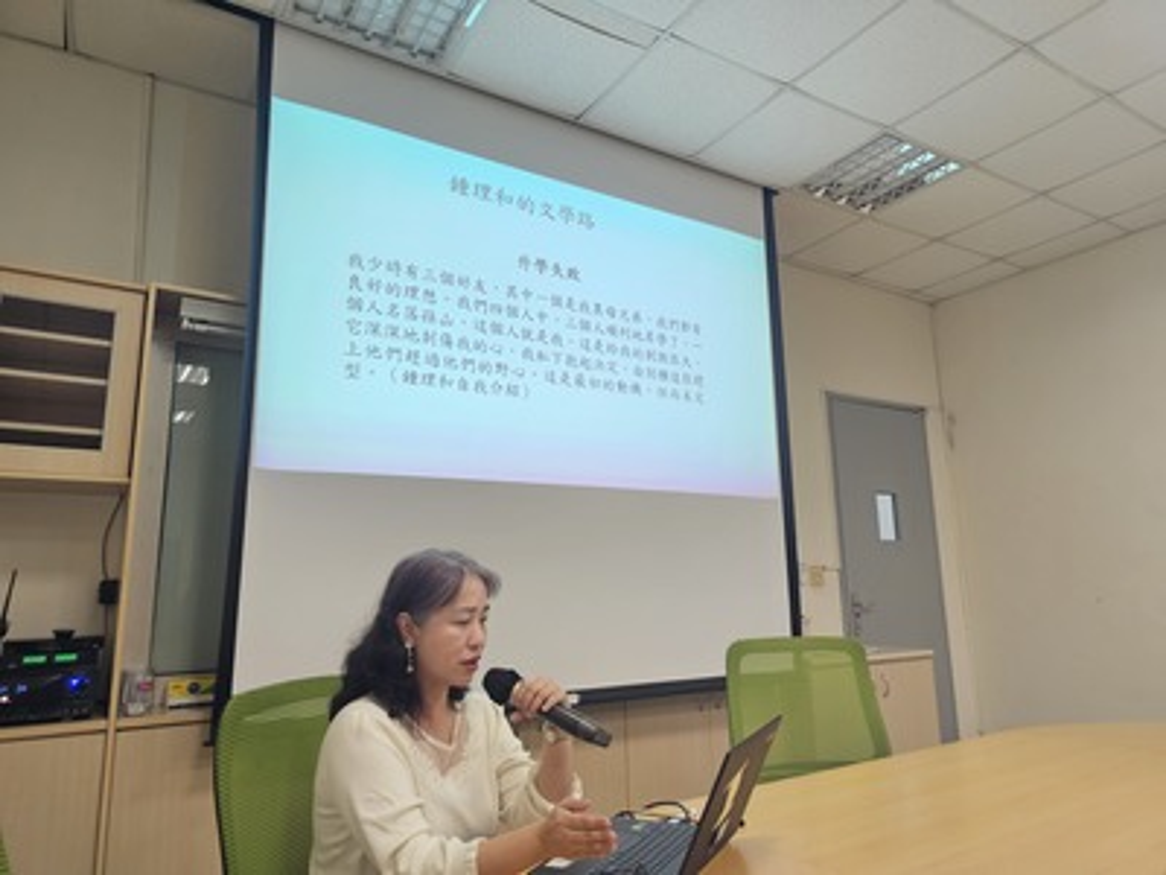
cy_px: 438
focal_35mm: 23
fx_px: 775
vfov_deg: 58.9
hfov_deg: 73.9
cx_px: 583
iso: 400
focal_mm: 6.3
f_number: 1.7
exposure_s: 1/120
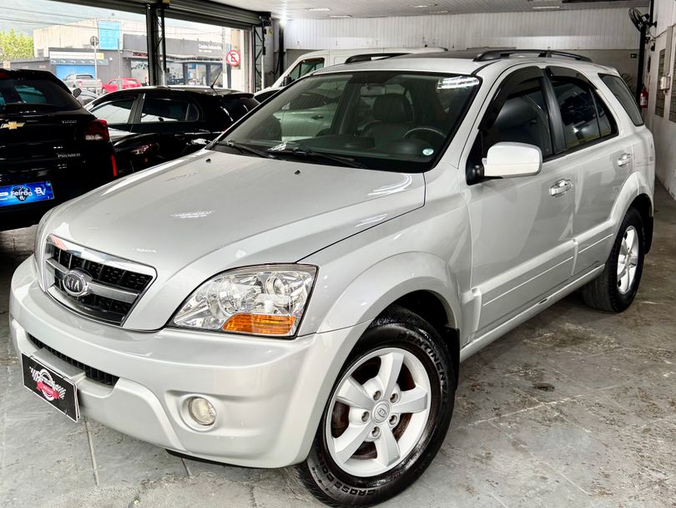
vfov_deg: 56.8
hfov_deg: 71.6
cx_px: 338
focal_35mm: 24
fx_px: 469
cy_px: 254
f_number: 1.78
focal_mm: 6.76
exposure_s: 1/120
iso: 160
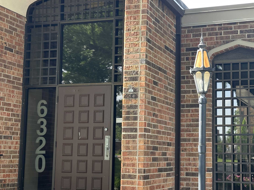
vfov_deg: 21.9
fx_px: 492
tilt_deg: +7.0
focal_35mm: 67
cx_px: 154
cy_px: 101
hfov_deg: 28.9
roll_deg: -0.6
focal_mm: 6.86
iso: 64
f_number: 1.78
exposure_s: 1/241
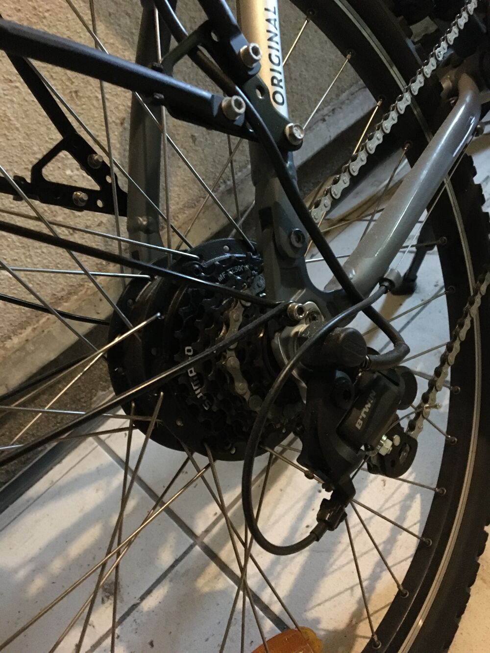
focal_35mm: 29
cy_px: 326
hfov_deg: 48.2
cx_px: 245
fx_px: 547
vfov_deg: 61.7
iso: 800
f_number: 2.2
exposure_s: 1/17
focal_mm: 4.15
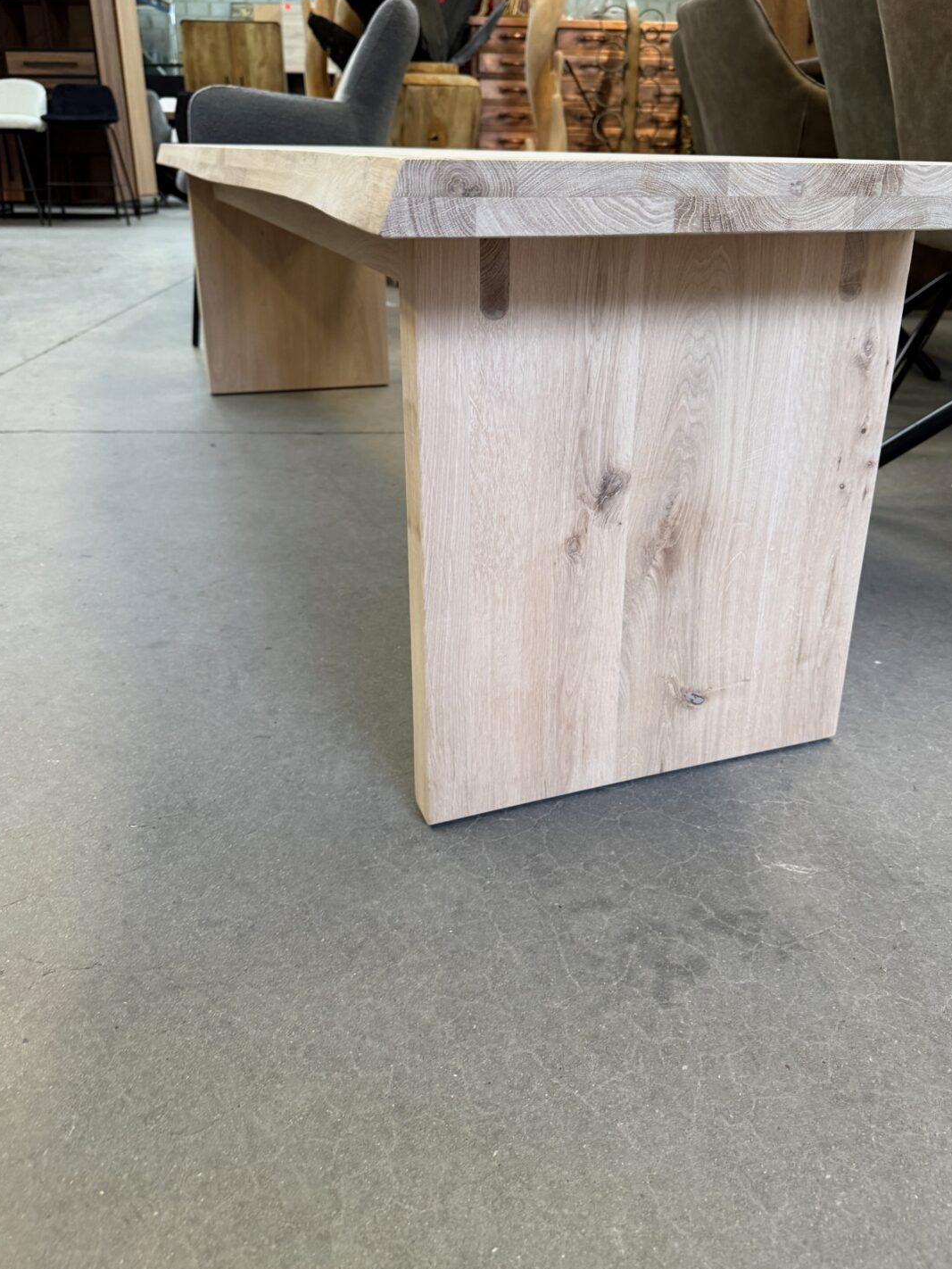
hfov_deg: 51.3
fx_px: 990
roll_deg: -2.4
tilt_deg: -21.8
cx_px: 529
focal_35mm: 27
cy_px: 568
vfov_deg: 65.1
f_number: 1.78
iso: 250
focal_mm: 6.76
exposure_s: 1/50
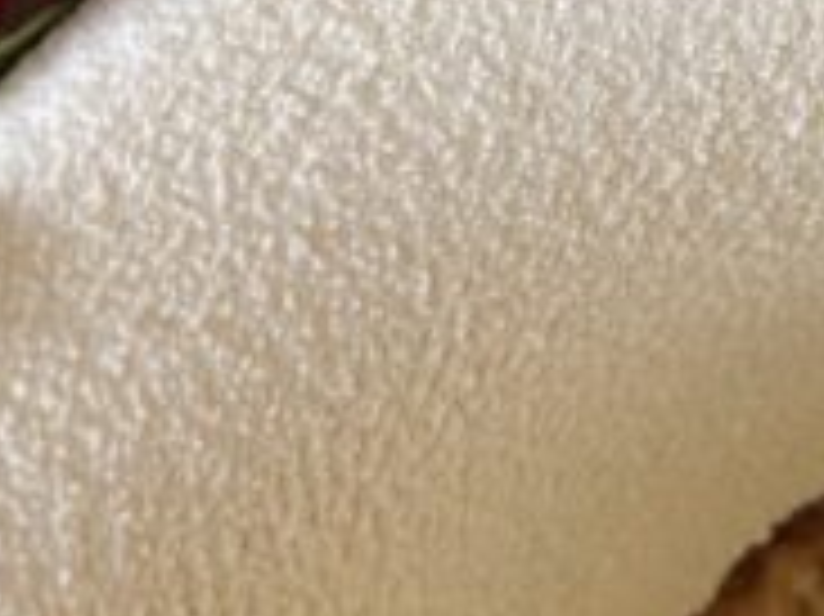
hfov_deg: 19.4
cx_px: 997
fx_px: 2260
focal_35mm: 95
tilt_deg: -58.0
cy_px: -450
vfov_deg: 14.0
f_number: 1.8
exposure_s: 1/95
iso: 125
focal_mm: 4.25
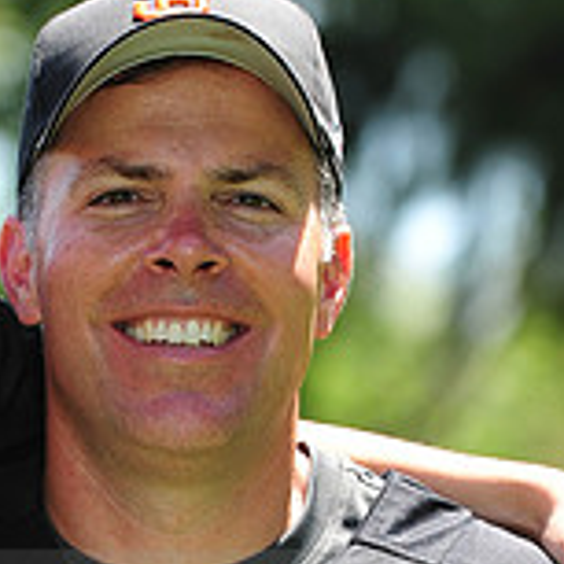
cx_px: 29
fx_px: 11853
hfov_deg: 2.7
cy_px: 601
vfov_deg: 2.7
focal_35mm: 643
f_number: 6.3
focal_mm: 200
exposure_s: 1/200
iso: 200
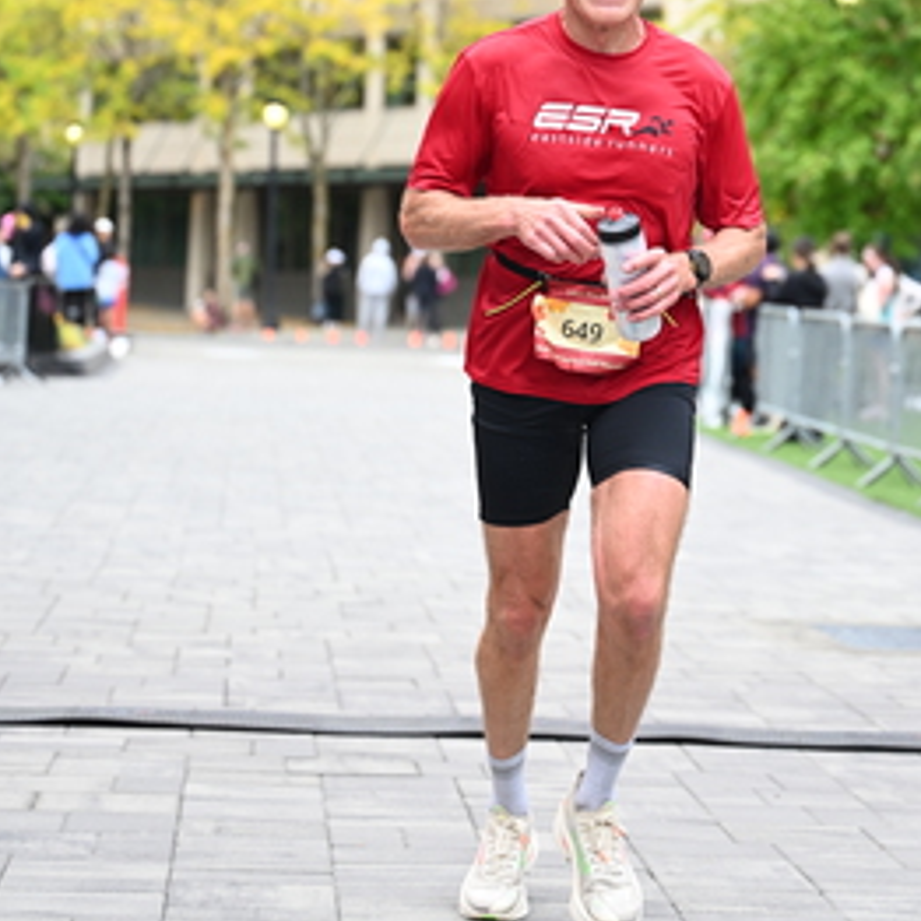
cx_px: 624
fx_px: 3763
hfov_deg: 13.9
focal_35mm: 125
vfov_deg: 13.9
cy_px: 172
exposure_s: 1/1600
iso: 800
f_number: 2.8
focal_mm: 70
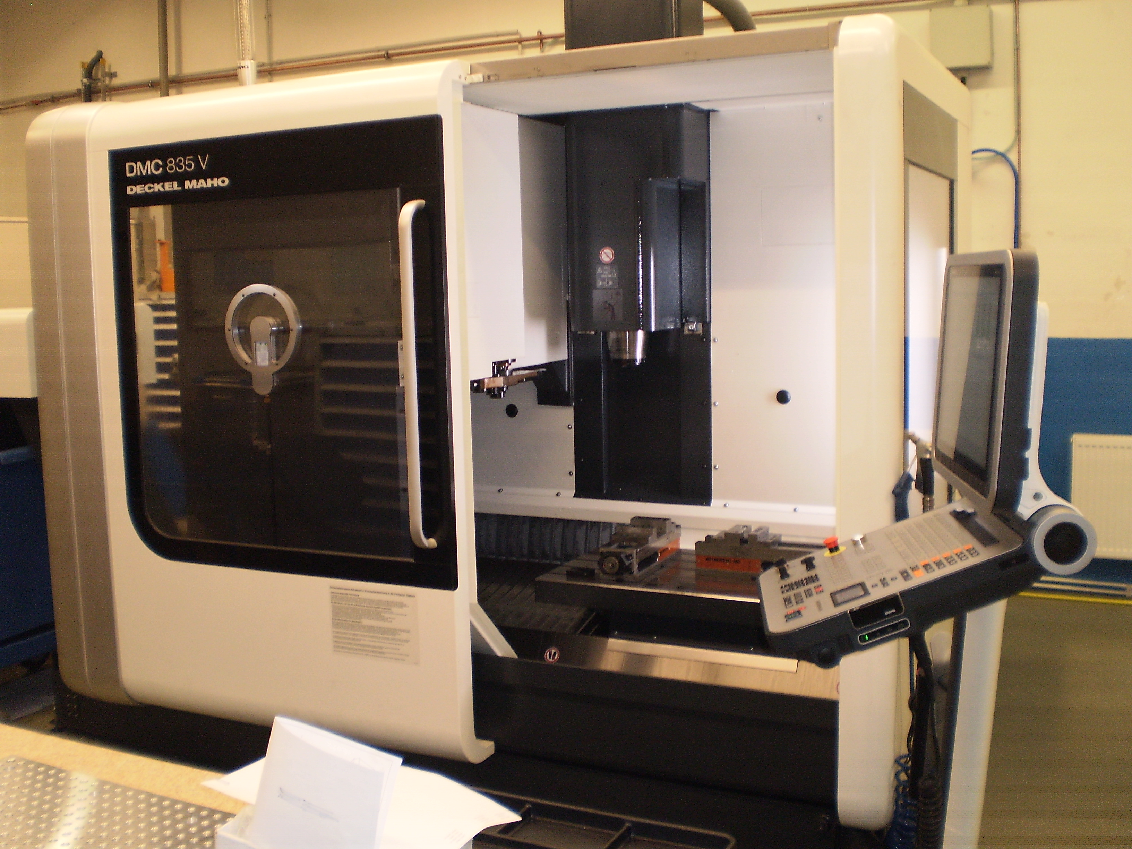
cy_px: 424
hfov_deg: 51.4
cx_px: 566
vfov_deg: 39.7
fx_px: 1177
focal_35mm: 36
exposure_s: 1/30
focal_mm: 6.3
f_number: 3.1
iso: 125
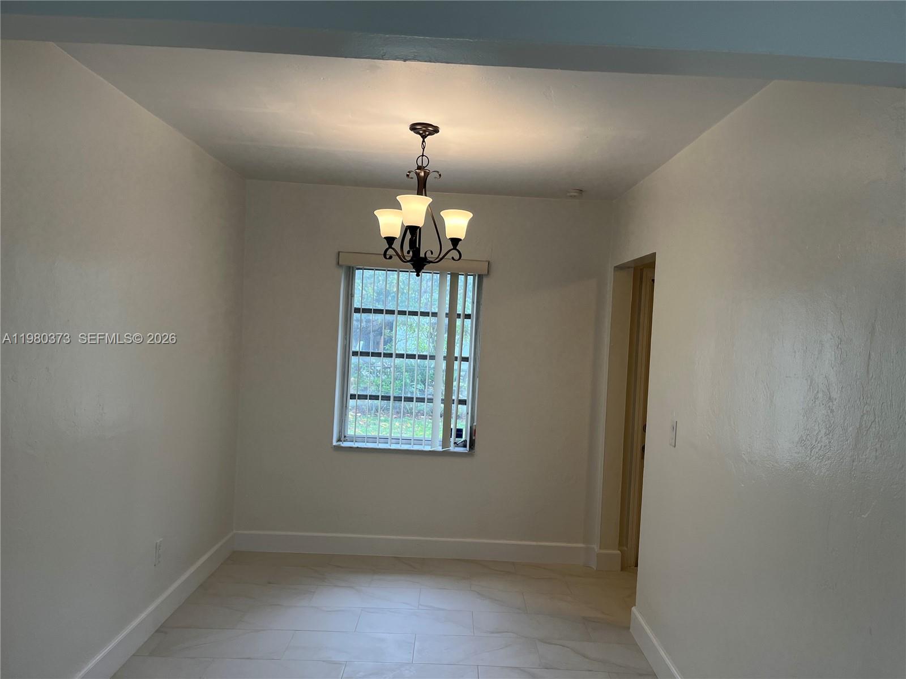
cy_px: 340
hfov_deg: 67.3
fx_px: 680
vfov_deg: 53.1
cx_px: 453
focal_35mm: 26
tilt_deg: -0.3
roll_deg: -2.6
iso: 50
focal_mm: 5.1
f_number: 1.6
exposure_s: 1/120
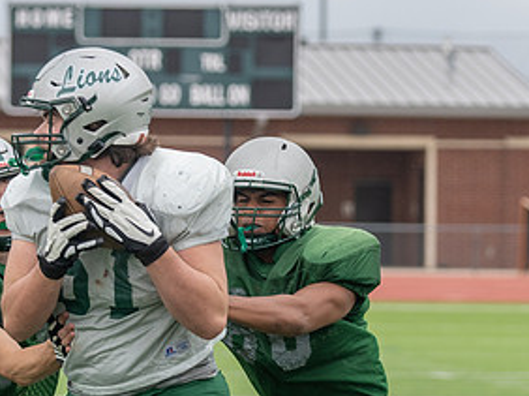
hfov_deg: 6.9
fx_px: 4382
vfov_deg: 5.2
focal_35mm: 287
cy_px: 225
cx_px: 313
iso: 250
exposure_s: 1/1250
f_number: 3.5
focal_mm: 103
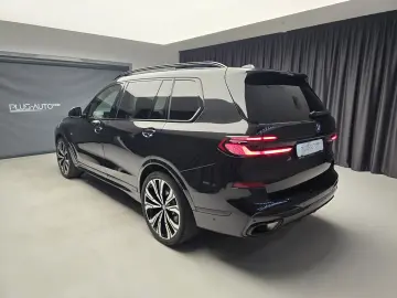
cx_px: 198
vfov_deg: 58.9
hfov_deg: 73.9
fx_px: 264
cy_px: 149
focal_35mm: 23
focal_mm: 6.3
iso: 200
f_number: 1.7
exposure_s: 1/180
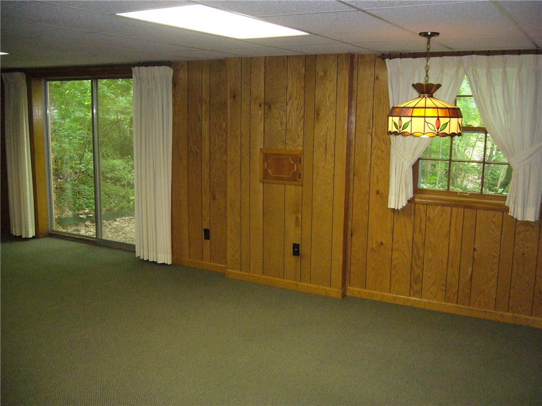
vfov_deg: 40.7
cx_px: 271
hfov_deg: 52.6
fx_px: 548
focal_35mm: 35
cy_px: 203
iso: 400
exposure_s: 1/60
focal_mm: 5.8
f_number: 2.8
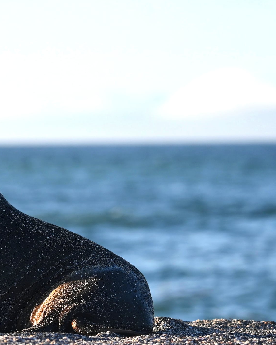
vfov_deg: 7.2
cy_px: 177
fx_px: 2747
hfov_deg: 5.7
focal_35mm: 269
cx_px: -6
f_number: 4.8
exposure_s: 1/2000
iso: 400
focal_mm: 170
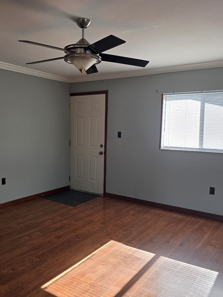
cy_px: 149
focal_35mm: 31
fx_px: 266
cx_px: 93
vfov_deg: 58.4
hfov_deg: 45.3
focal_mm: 6.3
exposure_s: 1/180
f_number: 1.7
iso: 64
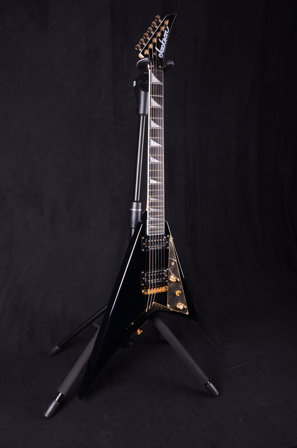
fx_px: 447
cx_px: 148
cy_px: 224
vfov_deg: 53.2
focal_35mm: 36
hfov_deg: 36.7
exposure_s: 1/200
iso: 200
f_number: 11
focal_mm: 24
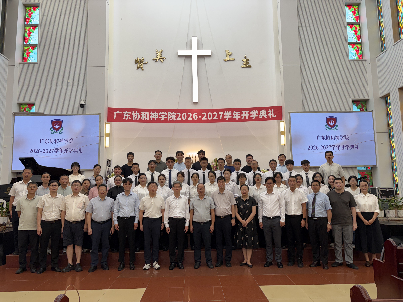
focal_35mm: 26
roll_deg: +1.0
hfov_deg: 67.3
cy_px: 151
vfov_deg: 53.1
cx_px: 202
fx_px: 303
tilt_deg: +7.4
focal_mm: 5.96
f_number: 1.6
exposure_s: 1/100
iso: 64
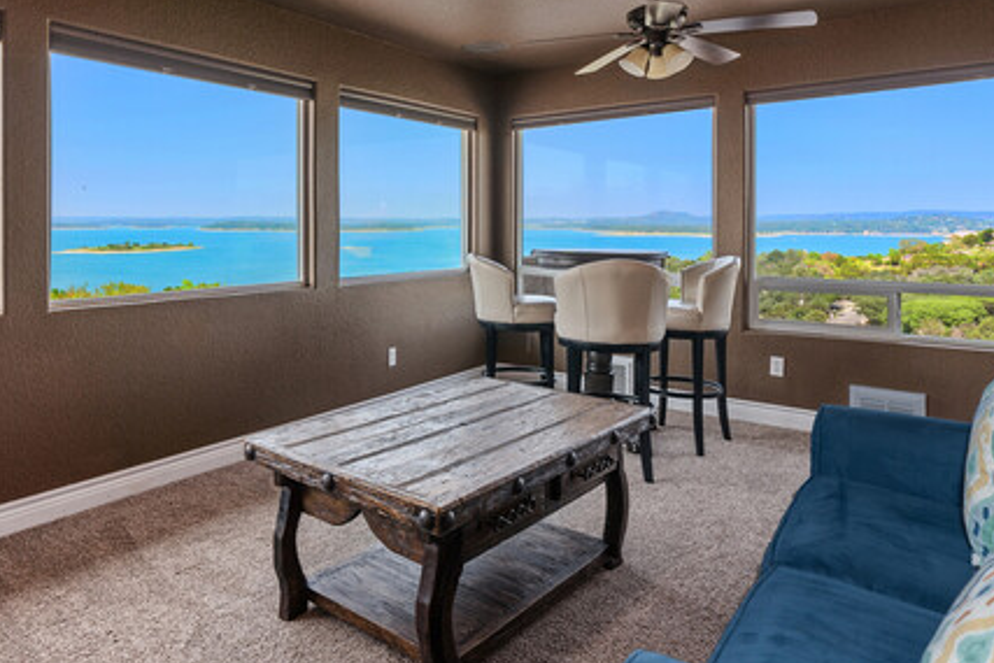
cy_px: 224
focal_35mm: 24
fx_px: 663
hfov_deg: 72.7
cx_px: 386
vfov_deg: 52.2
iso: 320
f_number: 7.1
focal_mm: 16
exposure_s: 1/50
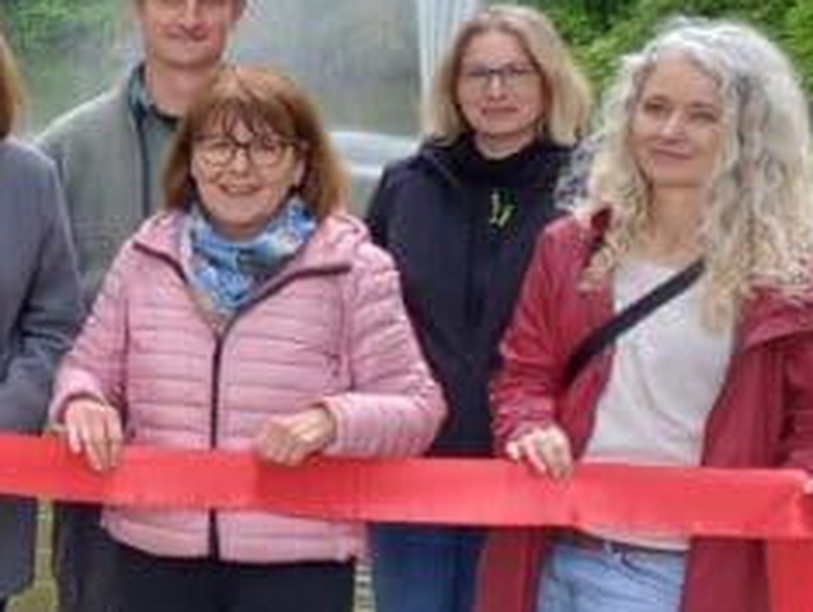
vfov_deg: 18.0
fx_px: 1928
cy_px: 243
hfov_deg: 20.1
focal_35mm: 82
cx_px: -455
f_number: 1.8
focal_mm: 4.65
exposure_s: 1/163
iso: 50
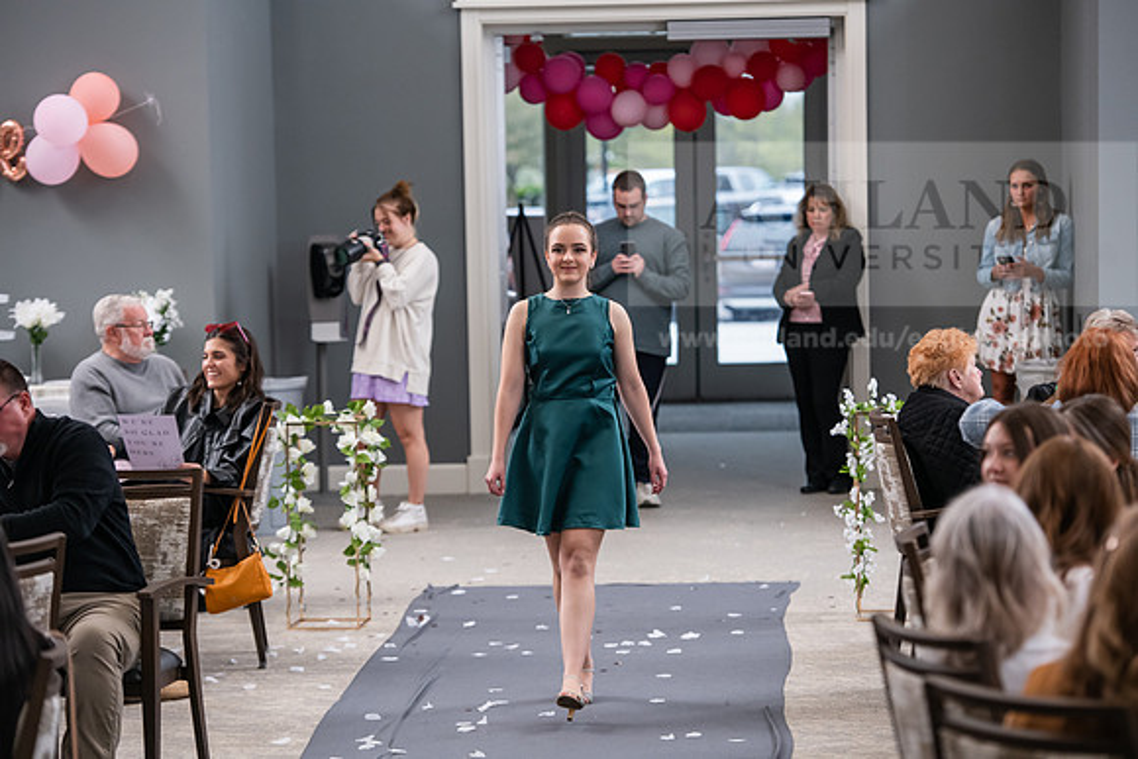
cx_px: 569
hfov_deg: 16.8
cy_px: 380
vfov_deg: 11.2
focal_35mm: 122
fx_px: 3857
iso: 1600
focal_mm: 122
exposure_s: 1/200
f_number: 3.5
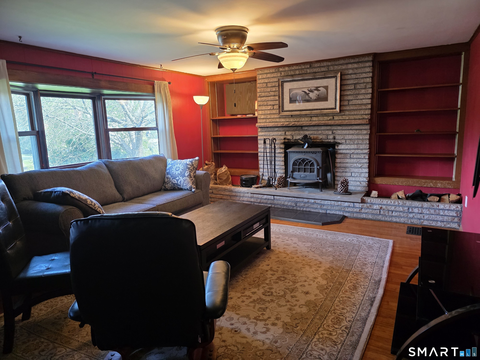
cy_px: 180
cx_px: 240
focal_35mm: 23
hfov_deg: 73.9
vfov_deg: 58.9
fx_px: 319
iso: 640
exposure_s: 1/120
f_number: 1.7
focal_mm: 6.3
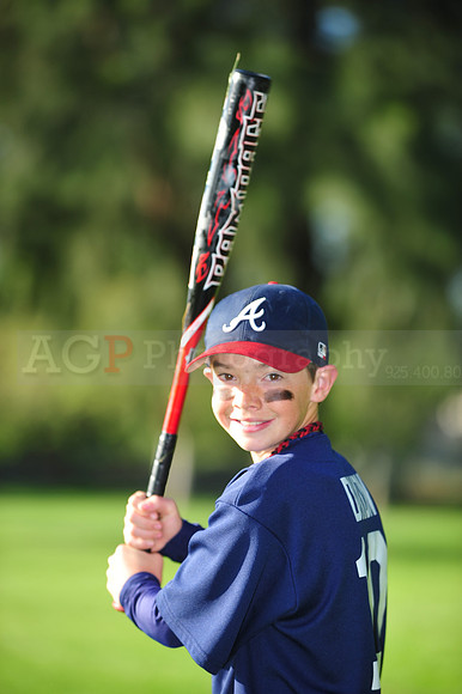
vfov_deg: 10.3
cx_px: 231
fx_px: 3854
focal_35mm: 200
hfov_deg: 6.9
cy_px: 347
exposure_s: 1/500
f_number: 4
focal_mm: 200
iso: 200
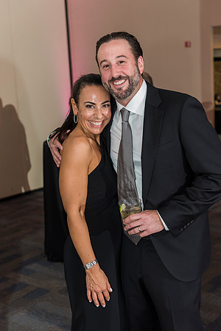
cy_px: 166
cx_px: 110
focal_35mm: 48
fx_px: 442
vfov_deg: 41.1
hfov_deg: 28.1
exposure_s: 1/100
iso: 800
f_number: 3.5
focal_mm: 48
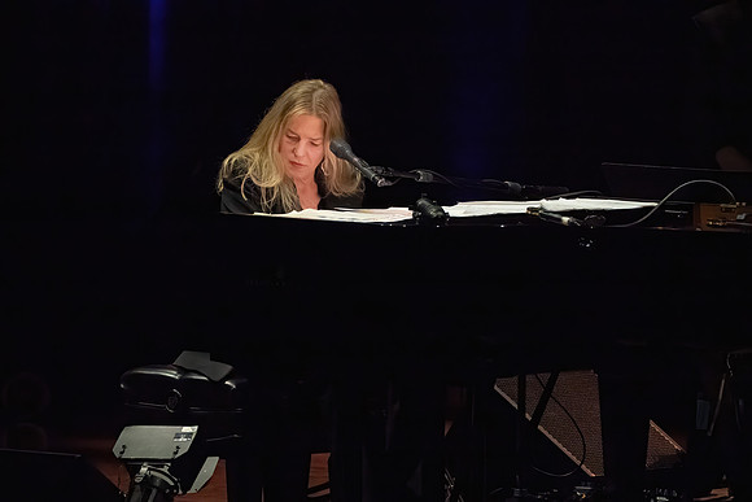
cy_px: 285
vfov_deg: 3.0
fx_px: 9473
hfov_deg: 4.5
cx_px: 409
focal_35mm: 453
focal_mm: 400
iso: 20000
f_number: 8
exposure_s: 1/320
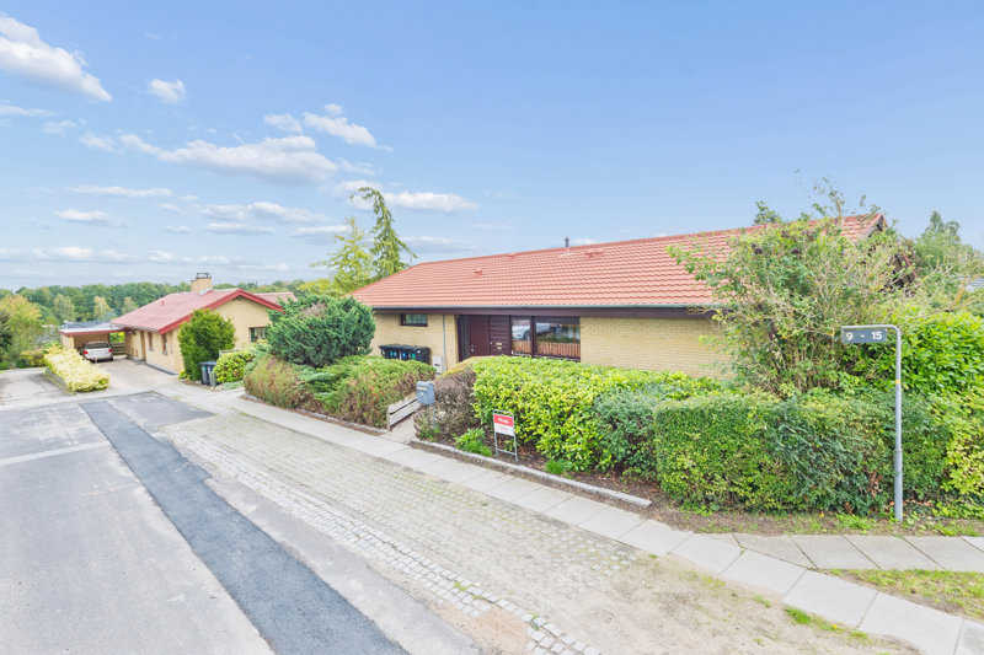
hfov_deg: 86.9
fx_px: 519
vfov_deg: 64.5
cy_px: 328
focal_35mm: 19
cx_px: 492
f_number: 9
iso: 250
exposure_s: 1/40
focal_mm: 19
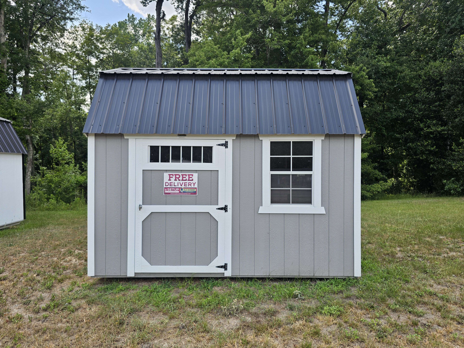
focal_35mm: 23
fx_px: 308
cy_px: 174
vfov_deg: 58.9
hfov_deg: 73.9
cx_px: 232
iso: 12
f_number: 1.7
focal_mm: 6.3
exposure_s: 1/180
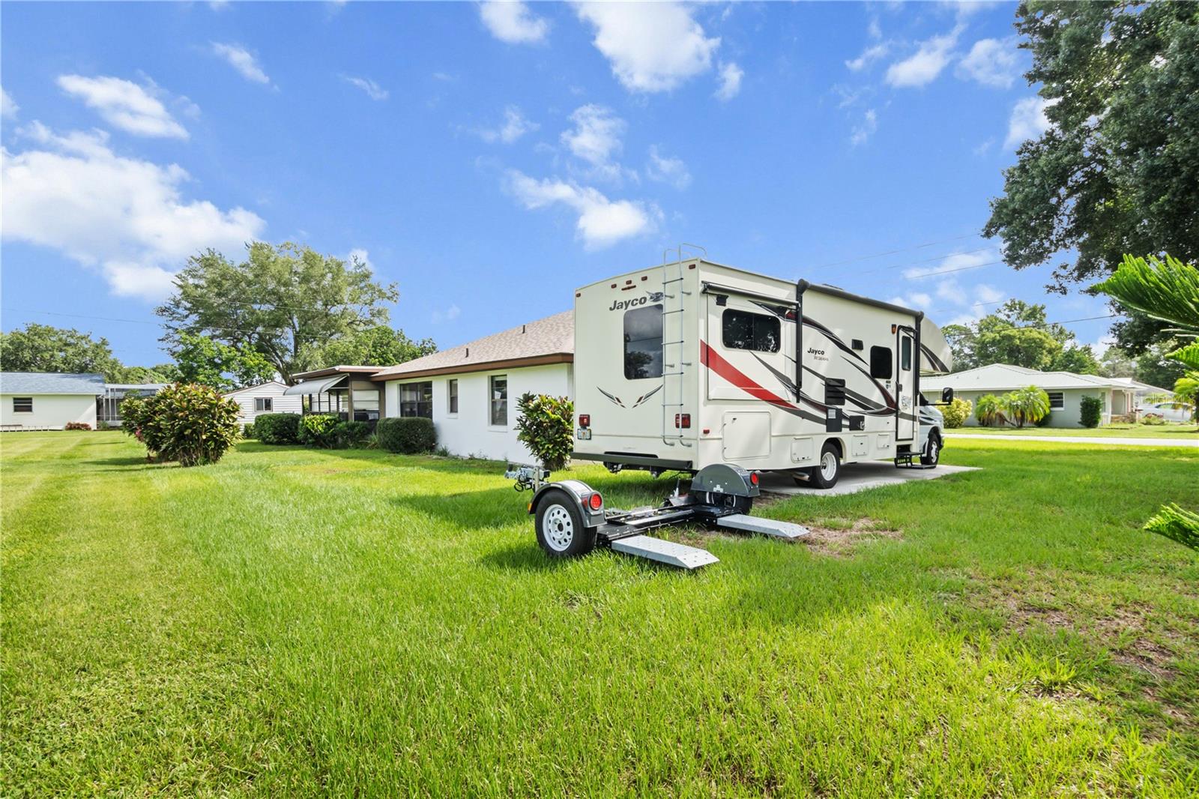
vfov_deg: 72.0
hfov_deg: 95.0
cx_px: 600
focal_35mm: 16
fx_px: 549
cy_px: 400
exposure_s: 1/40
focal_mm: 11
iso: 200
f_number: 14
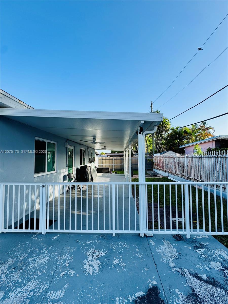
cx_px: 114
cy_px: 152
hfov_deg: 85.7
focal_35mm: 14
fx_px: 123
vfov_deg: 102.1
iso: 40
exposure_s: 1/561
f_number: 2.2
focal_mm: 2.22
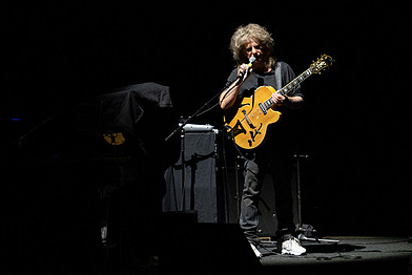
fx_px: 4638
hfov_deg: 5.1
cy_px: 33
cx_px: 274
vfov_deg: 3.4
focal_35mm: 405
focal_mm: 200
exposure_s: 1/250
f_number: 4.5
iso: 3200
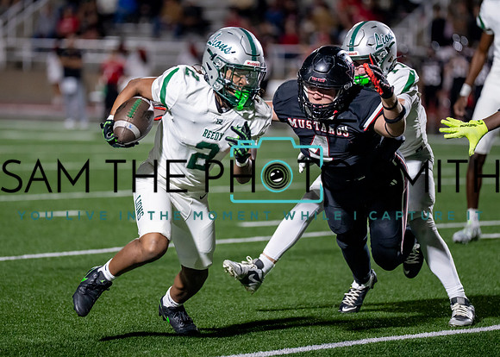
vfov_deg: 5.8
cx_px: 221
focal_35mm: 248
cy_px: 170
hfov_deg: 8.1
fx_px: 3524
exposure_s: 1/1250
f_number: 2.8
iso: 3200
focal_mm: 200
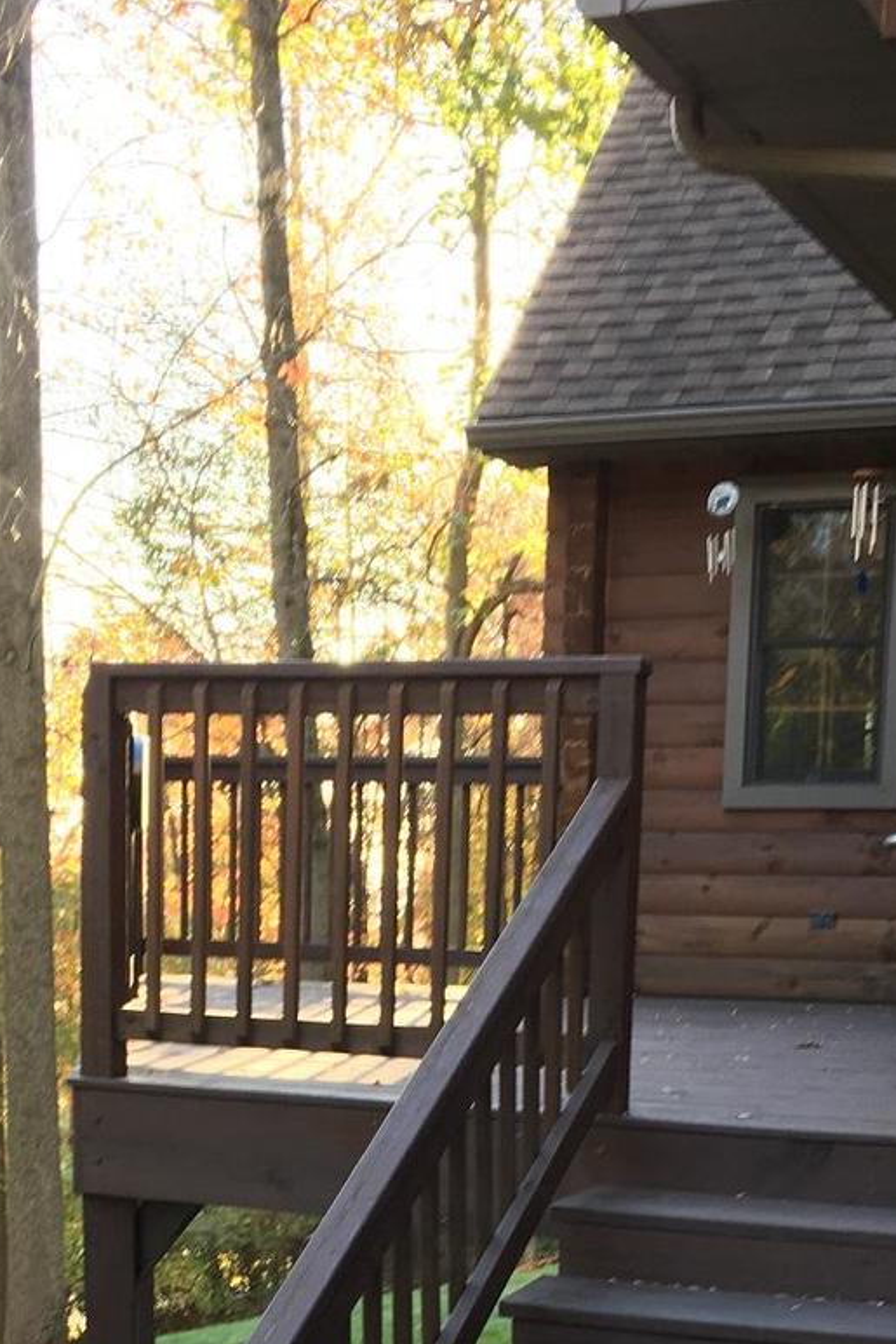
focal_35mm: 60
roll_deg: -1.5
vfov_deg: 31.2
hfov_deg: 22.6
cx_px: 473
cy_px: 1306
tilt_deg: -10.2
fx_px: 2239
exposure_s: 1/40
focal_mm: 4.15
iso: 32
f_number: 2.2
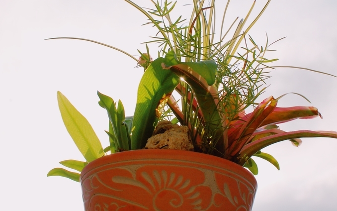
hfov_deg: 25.6
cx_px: 169
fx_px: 742
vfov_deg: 16.2
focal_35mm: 81
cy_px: 82
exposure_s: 1/640
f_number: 13
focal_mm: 35
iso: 200
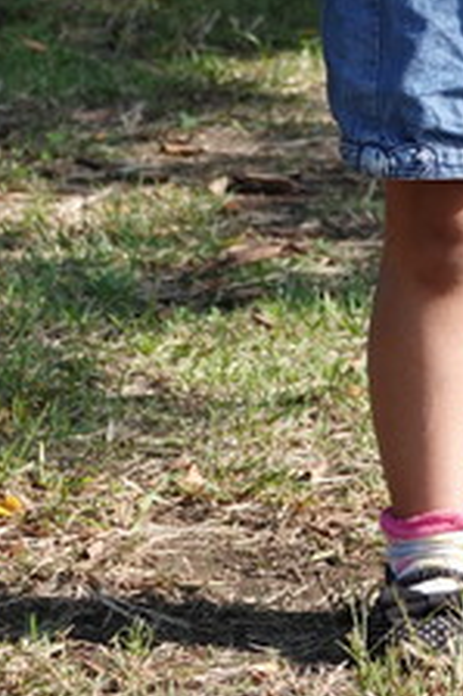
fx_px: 4482
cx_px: 635
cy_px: -264
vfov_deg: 8.7
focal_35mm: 232
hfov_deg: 5.9
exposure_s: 1/500
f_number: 3.5
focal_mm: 23.95
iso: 100
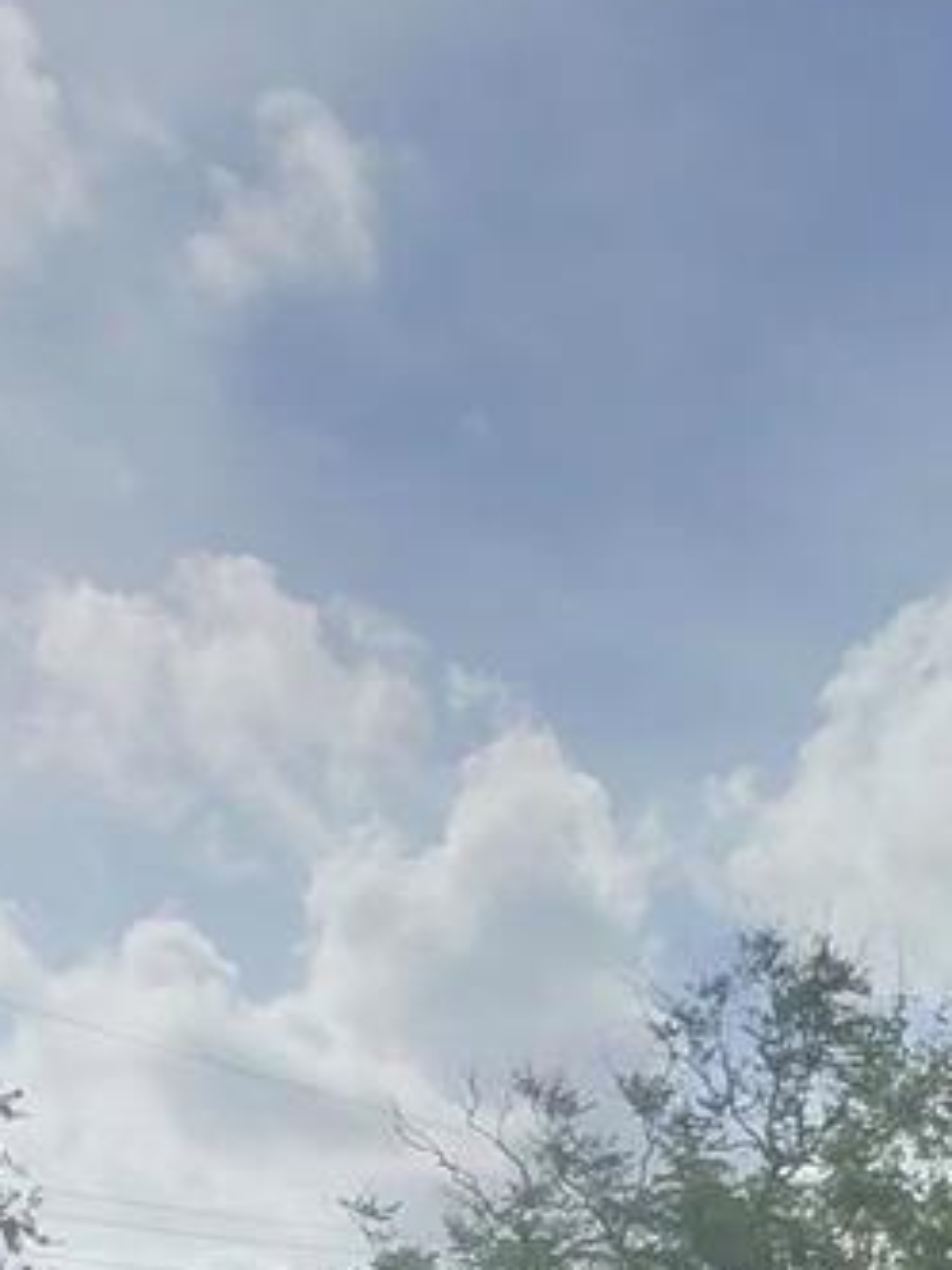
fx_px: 1723
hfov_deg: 29.7
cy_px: 1752
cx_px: 845
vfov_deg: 29.8
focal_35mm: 47
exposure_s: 1/2000
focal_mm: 2.24
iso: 54
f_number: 2.2
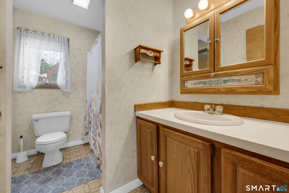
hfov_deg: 104.3
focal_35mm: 14
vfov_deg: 81.2
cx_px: 144
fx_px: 112
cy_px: 96
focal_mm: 14
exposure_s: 1/250
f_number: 8
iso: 250
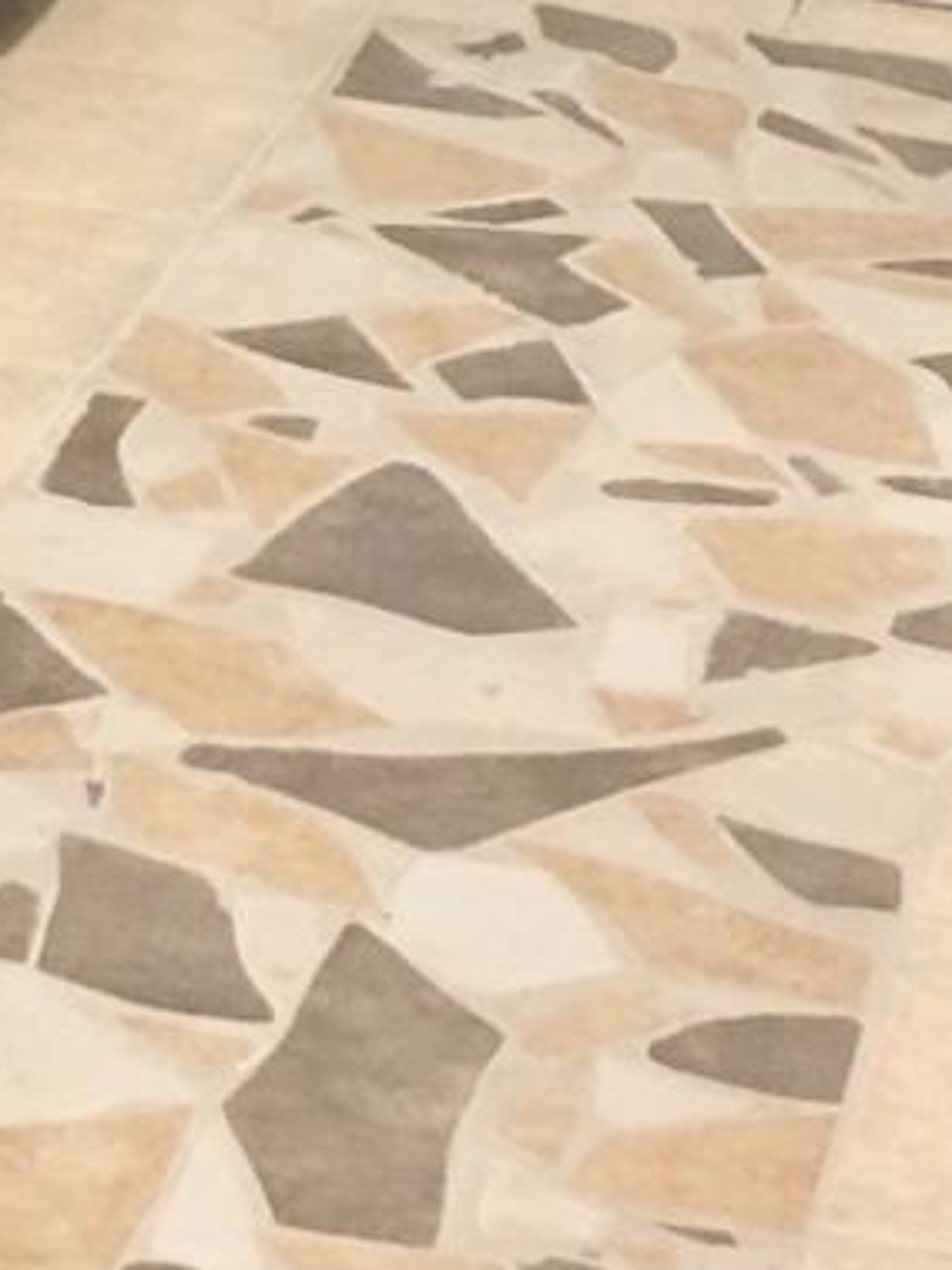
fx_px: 5614
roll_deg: -4.4
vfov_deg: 12.6
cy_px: -194
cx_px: 80
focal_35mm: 153
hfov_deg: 9.6
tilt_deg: -16.1
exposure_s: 1/15
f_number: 2.2
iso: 50
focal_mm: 4.15
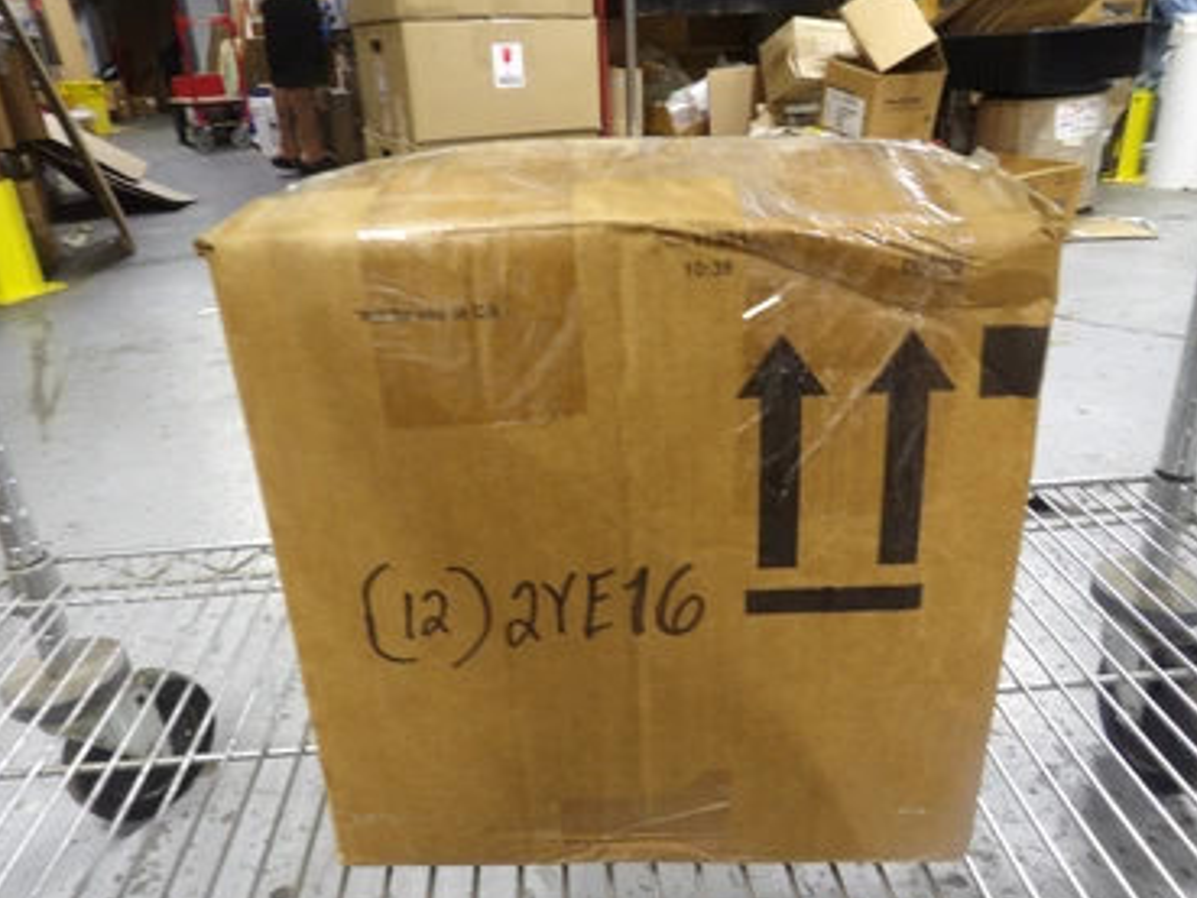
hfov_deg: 67.2
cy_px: 444
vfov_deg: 53.1
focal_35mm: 26
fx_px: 899
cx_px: 639
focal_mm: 4.3
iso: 200
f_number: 3.2
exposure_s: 1/26
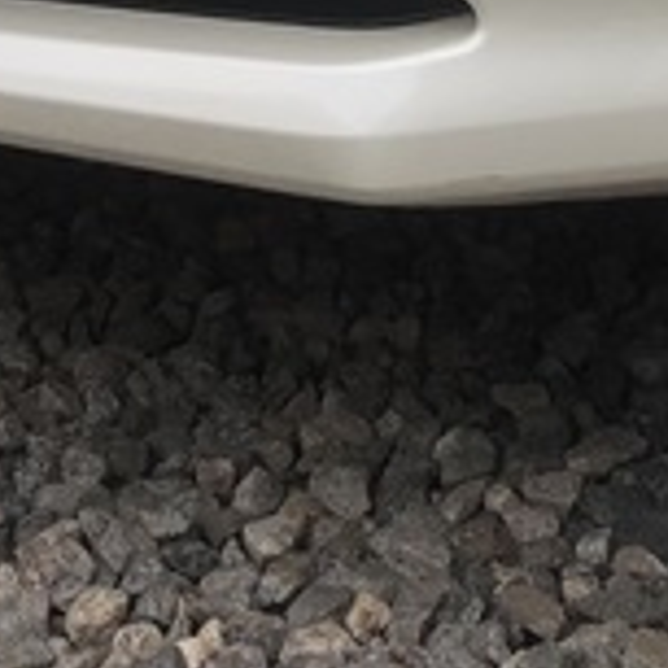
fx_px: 2816
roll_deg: +4.0
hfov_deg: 13.5
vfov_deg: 12.1
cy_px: -629
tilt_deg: -11.8
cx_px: 424
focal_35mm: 129
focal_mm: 3.99
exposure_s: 1/1372
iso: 20
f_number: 1.8
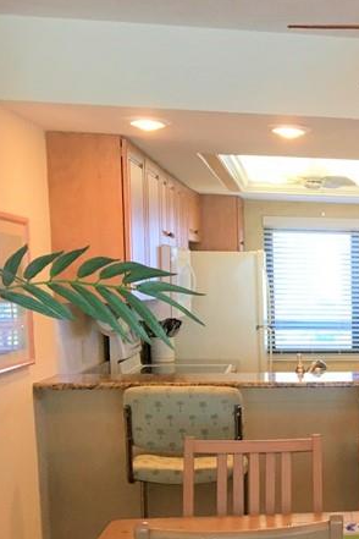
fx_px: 1047
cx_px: 521
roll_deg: -1.2
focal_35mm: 70
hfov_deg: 17.7
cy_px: 403
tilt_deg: -6.6
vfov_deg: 28.4
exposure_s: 1/30
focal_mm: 4.15
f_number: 2.2
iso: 40
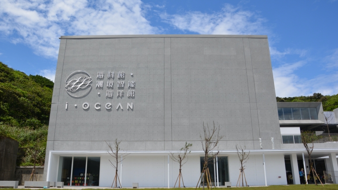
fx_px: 260
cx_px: 167
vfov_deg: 40.1
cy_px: 92
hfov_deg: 66.1
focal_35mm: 29
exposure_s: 1/250
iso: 100
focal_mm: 18
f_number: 8
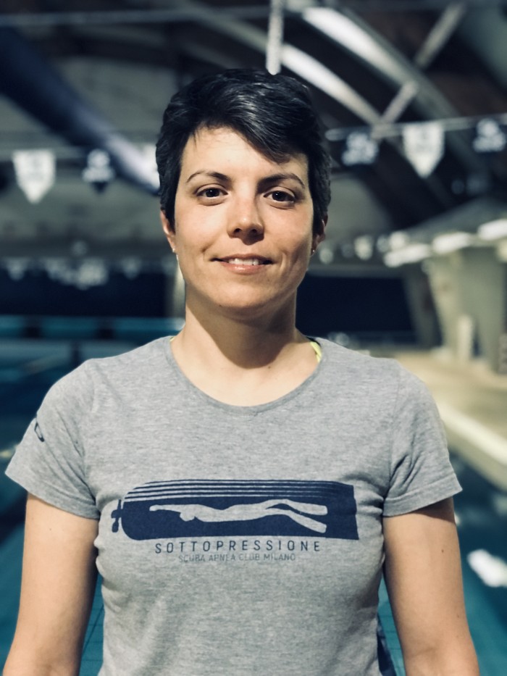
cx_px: 254
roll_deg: -0.8
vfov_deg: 33.8
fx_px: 1113
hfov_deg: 25.7
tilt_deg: -1.4
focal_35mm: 57
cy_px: 338
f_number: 2.8
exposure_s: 1/50
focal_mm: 6.6
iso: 800
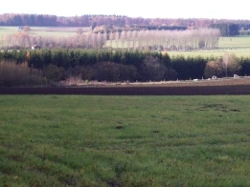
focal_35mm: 85
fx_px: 614
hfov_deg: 22.7
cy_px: 84
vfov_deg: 17.4
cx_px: 202
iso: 80
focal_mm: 6.2
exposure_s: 1/296
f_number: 2.8
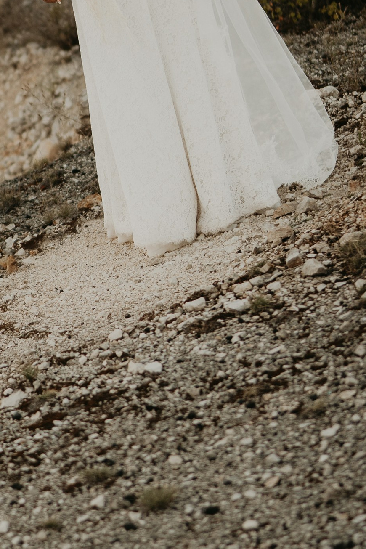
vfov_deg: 19.7
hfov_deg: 12.8
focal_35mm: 103
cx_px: -132
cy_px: 159
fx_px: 1571
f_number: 1.4
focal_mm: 35
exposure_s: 1/2000
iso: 125
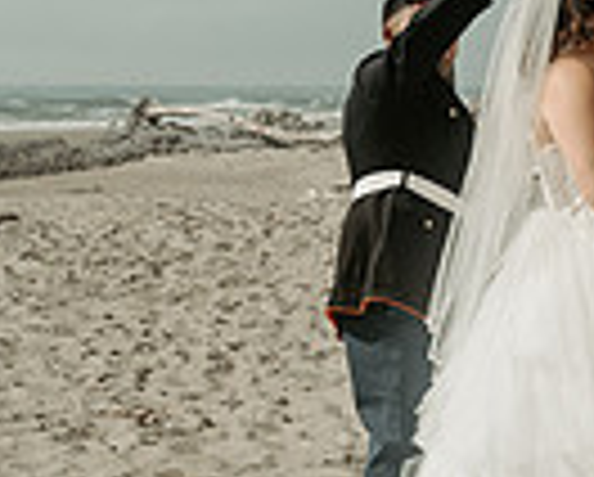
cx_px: 387
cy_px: 146
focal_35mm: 151
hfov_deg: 12.7
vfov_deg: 10.2
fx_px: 2659
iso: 100
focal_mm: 35
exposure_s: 1/3200
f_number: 4
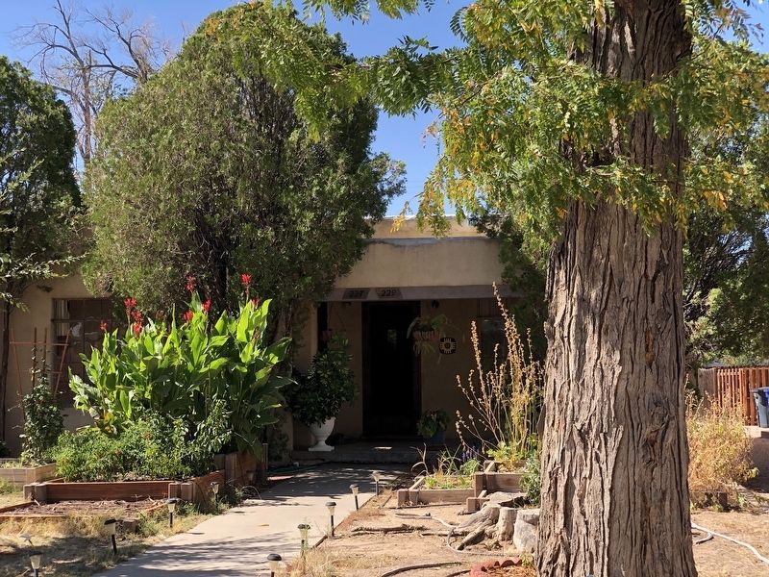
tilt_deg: +4.5
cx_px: 384
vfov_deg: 28.0
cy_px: 288
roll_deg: +1.2
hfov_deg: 36.8
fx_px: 1155
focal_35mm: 52
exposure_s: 1/326
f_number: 2.4
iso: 16
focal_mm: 6
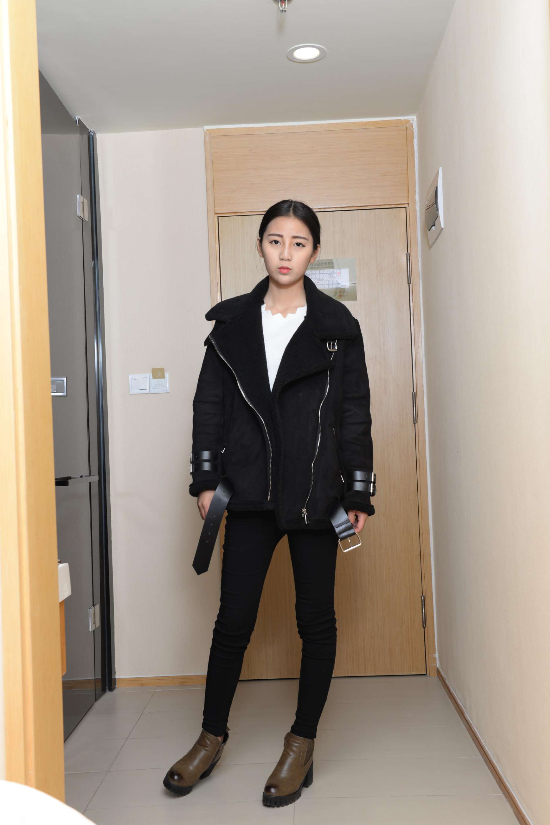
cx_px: 282
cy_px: 422
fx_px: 894
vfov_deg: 49.5
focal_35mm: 39
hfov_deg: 34.2
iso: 200
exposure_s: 1/160
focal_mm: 38
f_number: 7.1
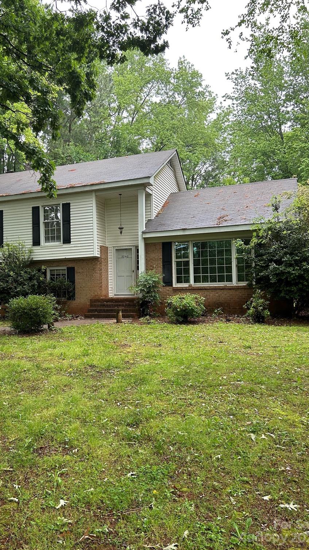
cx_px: 111
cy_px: 270
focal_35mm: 29
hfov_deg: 39.8
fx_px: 422
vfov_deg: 66.1
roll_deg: +2.0
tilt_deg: +4.6
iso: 64
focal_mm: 5.7
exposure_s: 1/121
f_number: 1.5
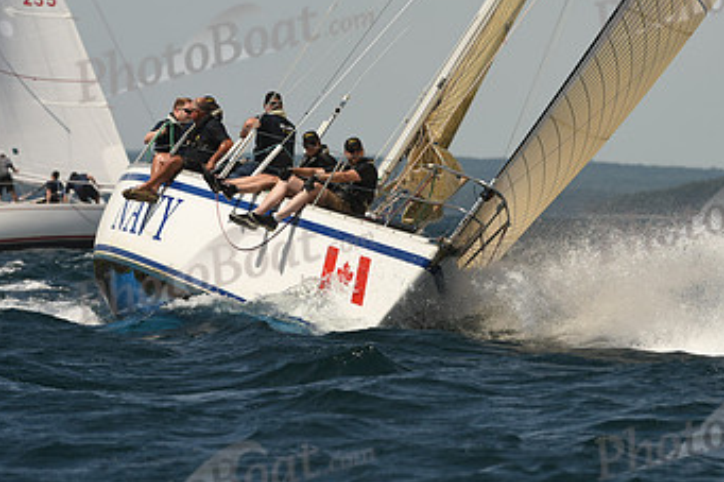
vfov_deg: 2.6
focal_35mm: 528
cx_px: 486
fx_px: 10613
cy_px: 128
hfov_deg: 3.9
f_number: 7.1
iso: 250
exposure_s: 1/1000
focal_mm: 310
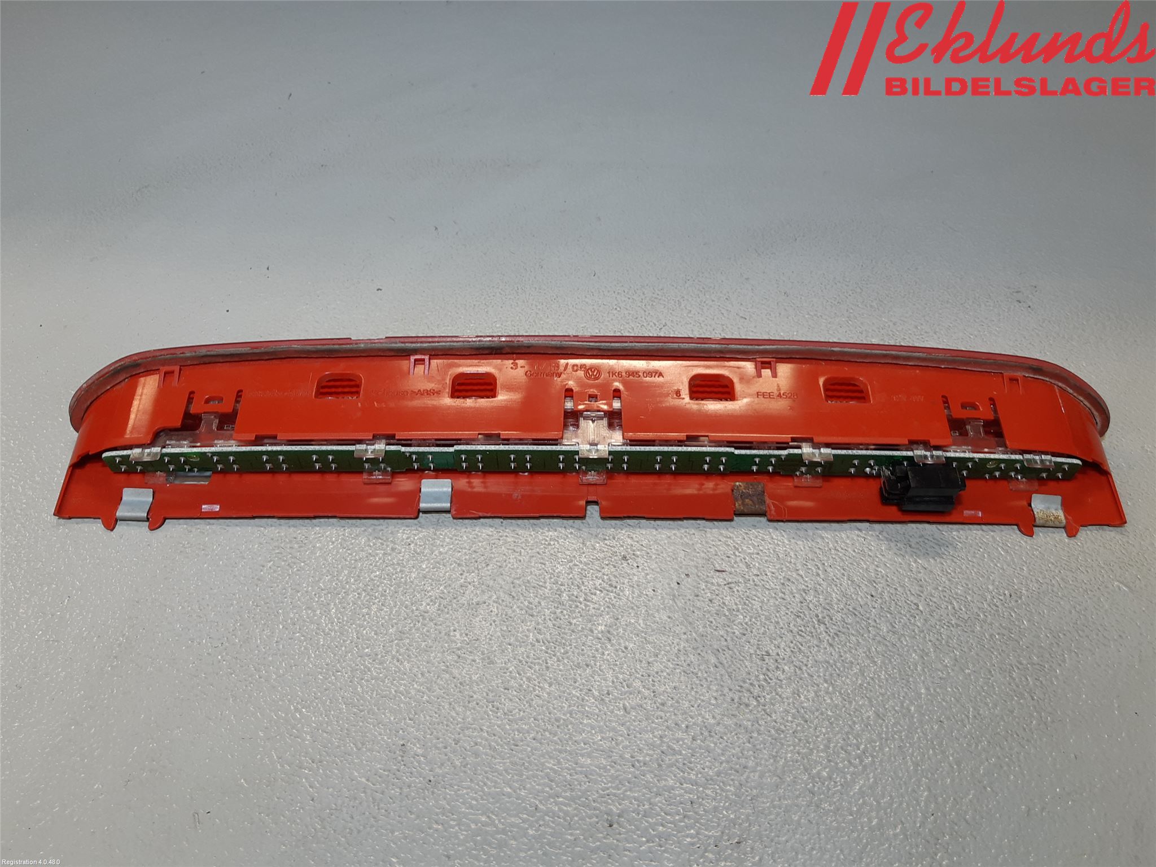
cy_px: 434
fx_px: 868
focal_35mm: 26
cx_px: 578
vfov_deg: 53.1
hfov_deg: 67.3
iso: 40
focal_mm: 3.93
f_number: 1.7
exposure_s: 1/50
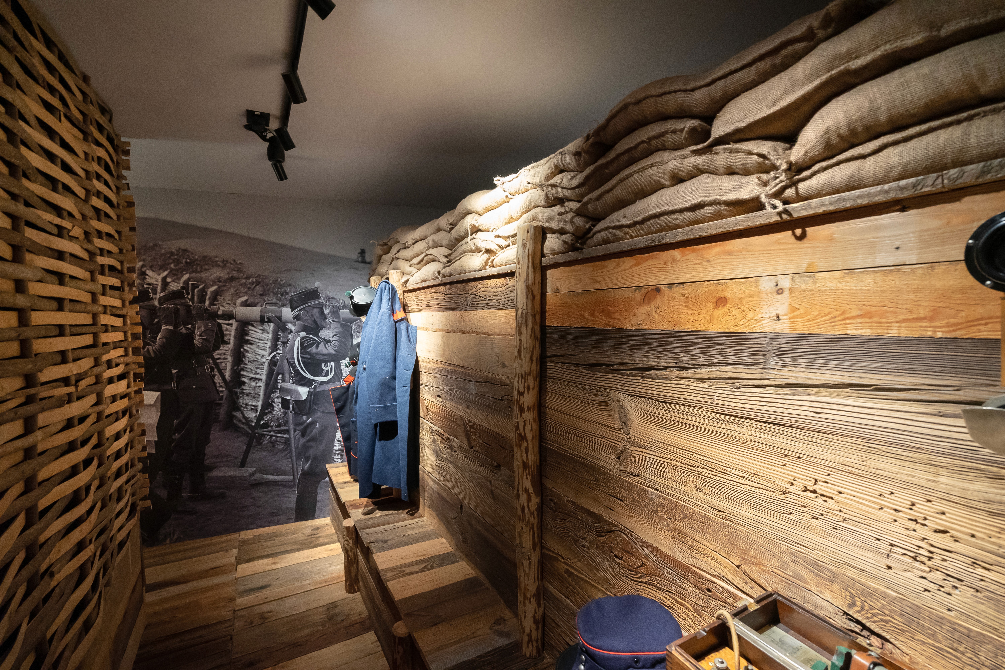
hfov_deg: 96.7
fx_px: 447
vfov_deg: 73.7
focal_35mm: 16
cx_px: 502
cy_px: 335
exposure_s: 1/40
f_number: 5.6
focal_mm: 16
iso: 2000
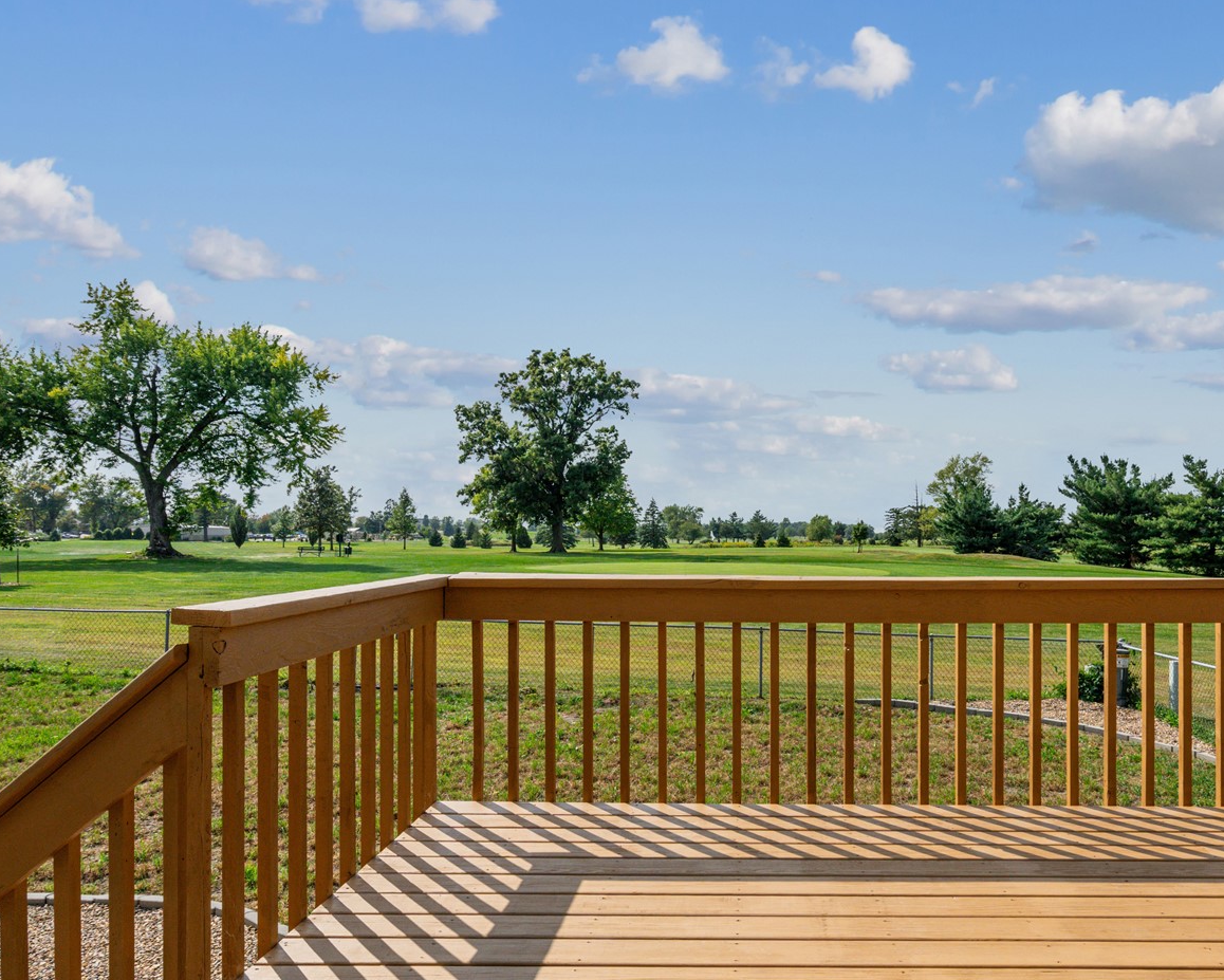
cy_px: 546
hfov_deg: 73.9
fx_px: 797
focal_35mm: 22
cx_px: 756
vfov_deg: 63.0
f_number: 9
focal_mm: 16
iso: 400
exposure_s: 1/2000
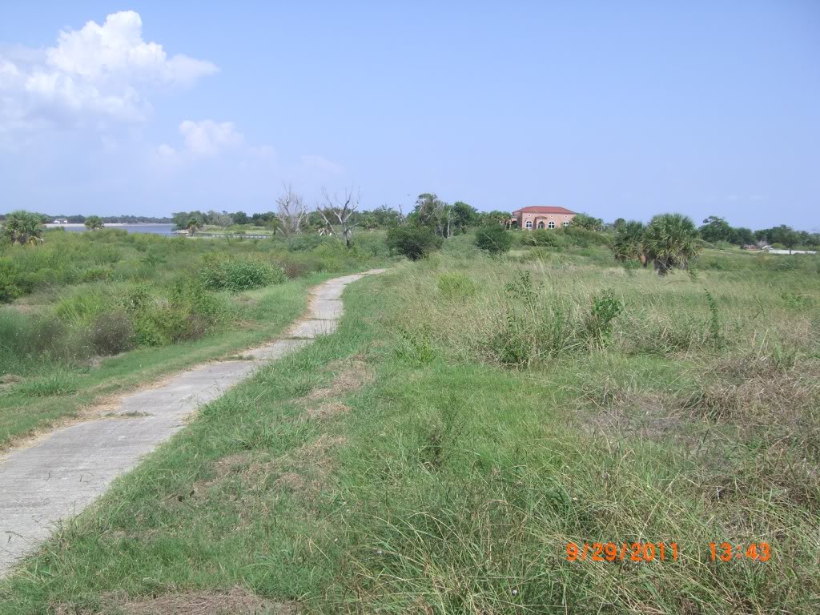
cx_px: 410
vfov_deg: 37.7
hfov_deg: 49.0
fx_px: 900
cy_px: 308
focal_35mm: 38
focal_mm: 6.2
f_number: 4.3
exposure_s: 1/640
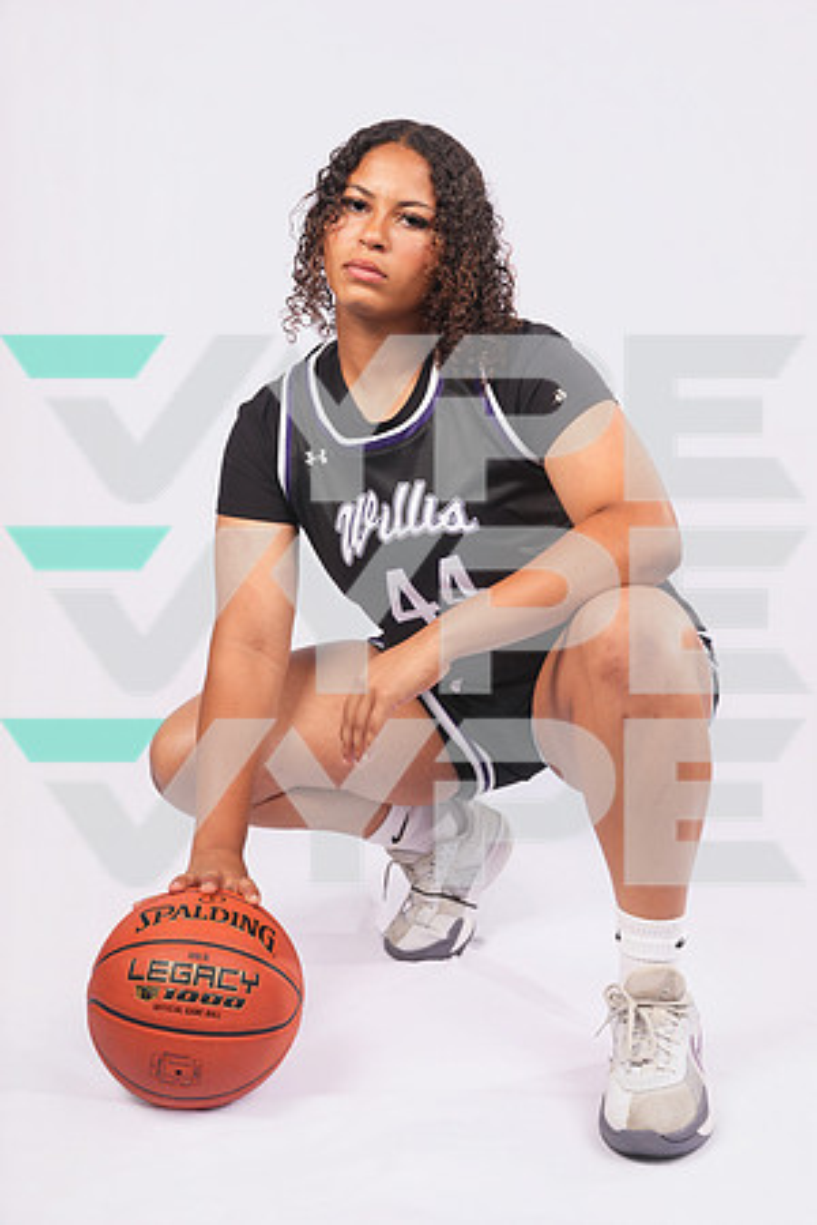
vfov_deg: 44.5
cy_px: 612
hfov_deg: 30.5
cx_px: 408
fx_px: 1498
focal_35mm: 44
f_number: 7.1
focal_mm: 44
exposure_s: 1/200
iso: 160
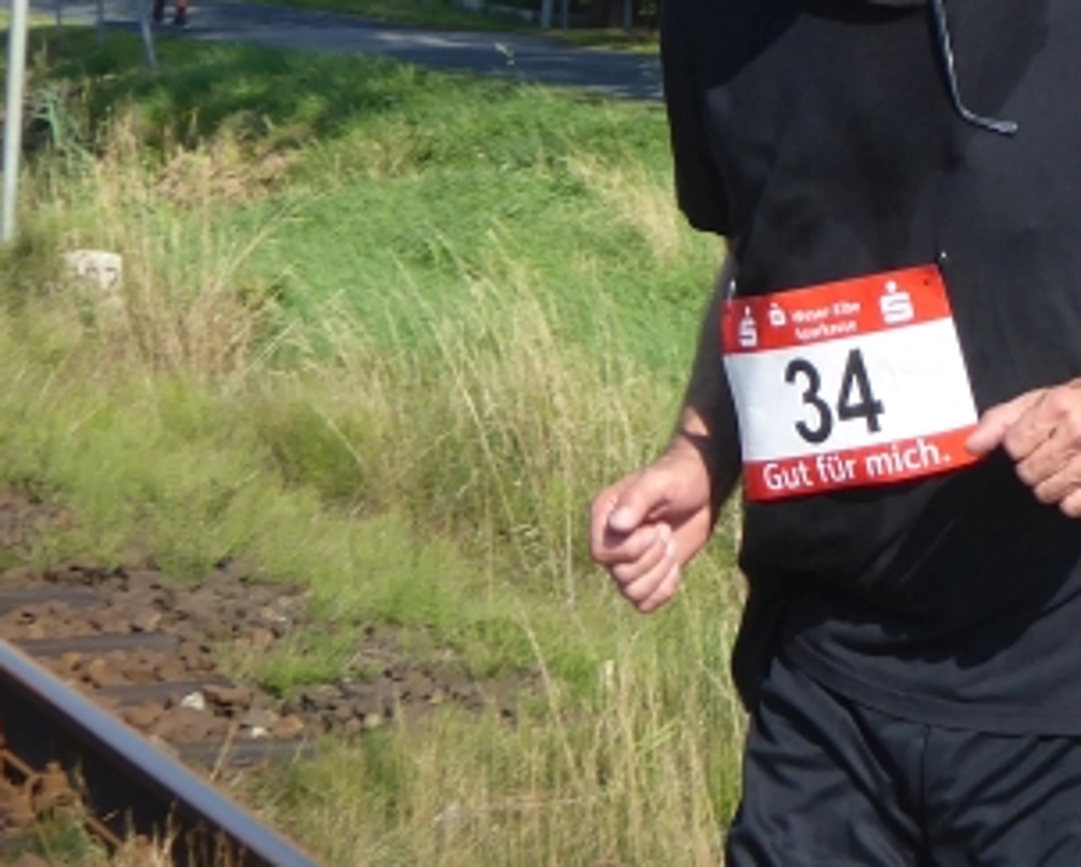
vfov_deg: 8.0
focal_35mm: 193
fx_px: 6181
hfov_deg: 10.0
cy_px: 578
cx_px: 931
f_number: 4.2
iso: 80
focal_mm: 10.3
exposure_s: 1/400
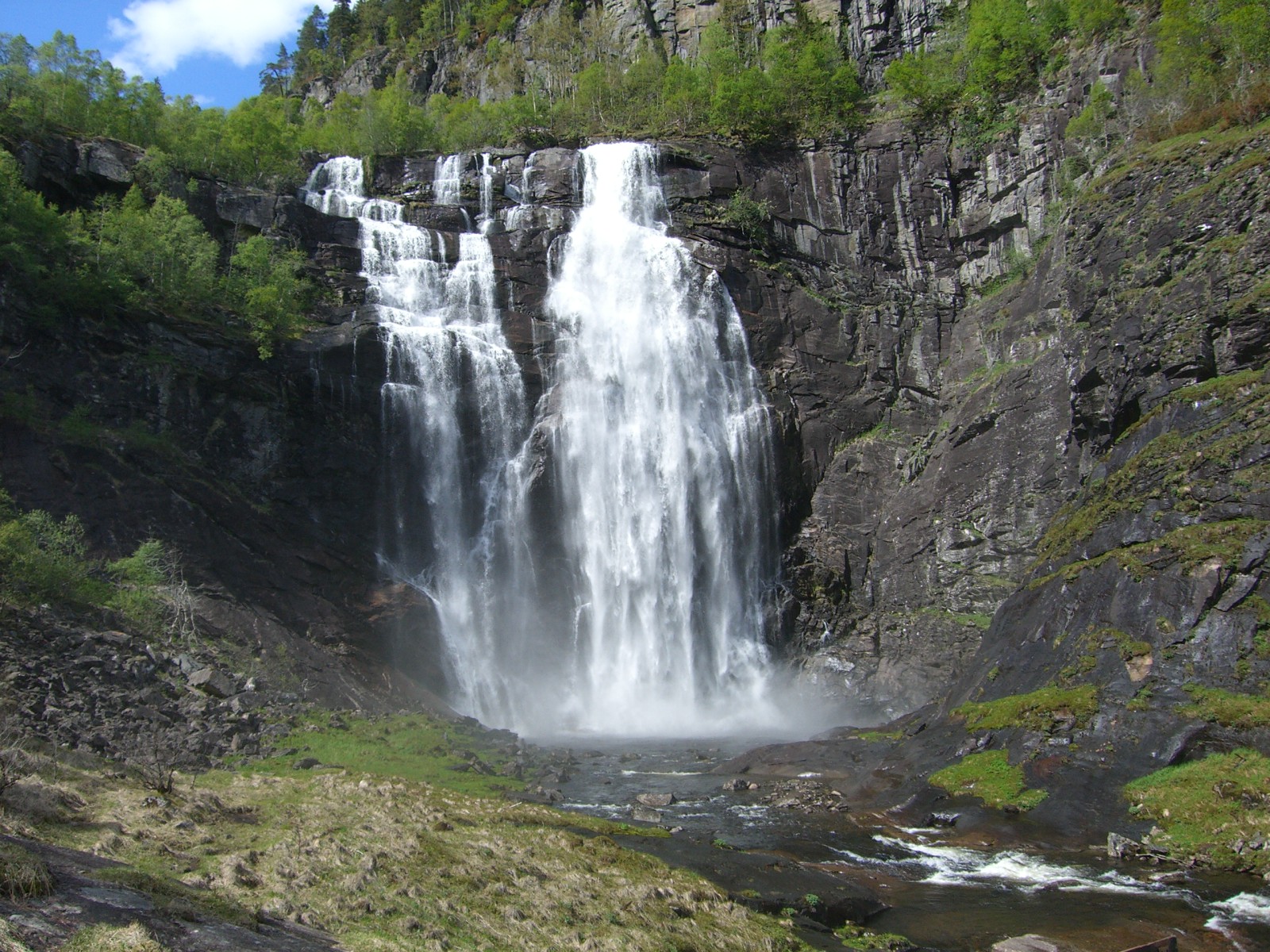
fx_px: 1394
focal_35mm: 38
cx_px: 635
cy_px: 476
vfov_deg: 37.7
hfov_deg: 49.0
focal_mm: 6.2
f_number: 4.3
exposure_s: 1/500
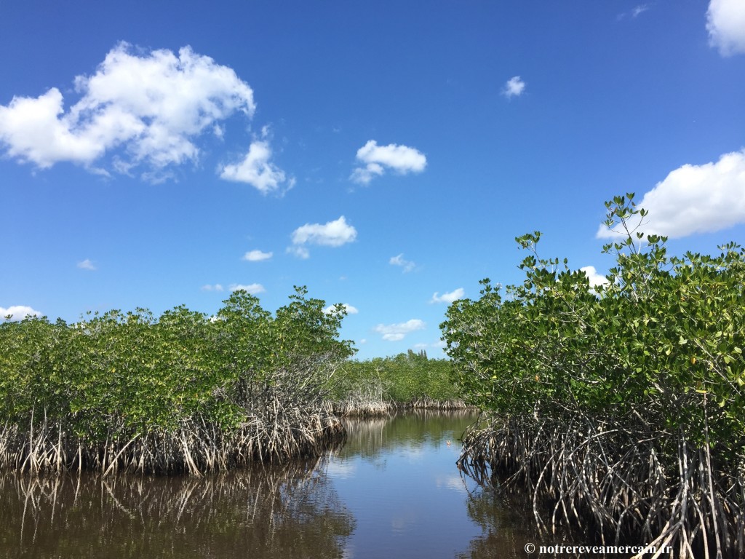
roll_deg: -2.1
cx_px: 372
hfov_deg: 61.7
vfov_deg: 48.2
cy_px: 280
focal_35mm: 29
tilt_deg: +8.6
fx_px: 624
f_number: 2.2
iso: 32
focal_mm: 4.15
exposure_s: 1/1582
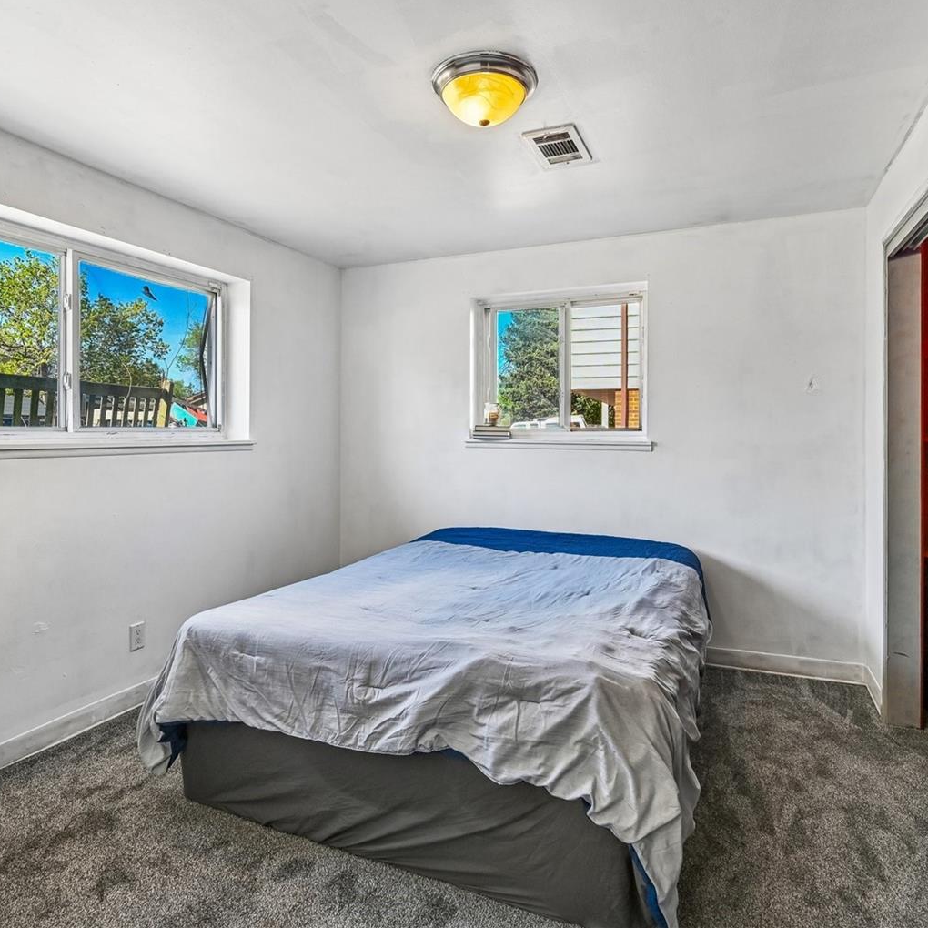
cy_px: 444
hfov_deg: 73.0
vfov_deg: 73.0
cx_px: 469
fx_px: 627
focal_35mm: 21
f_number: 10
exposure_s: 1/40
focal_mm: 15.5
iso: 400
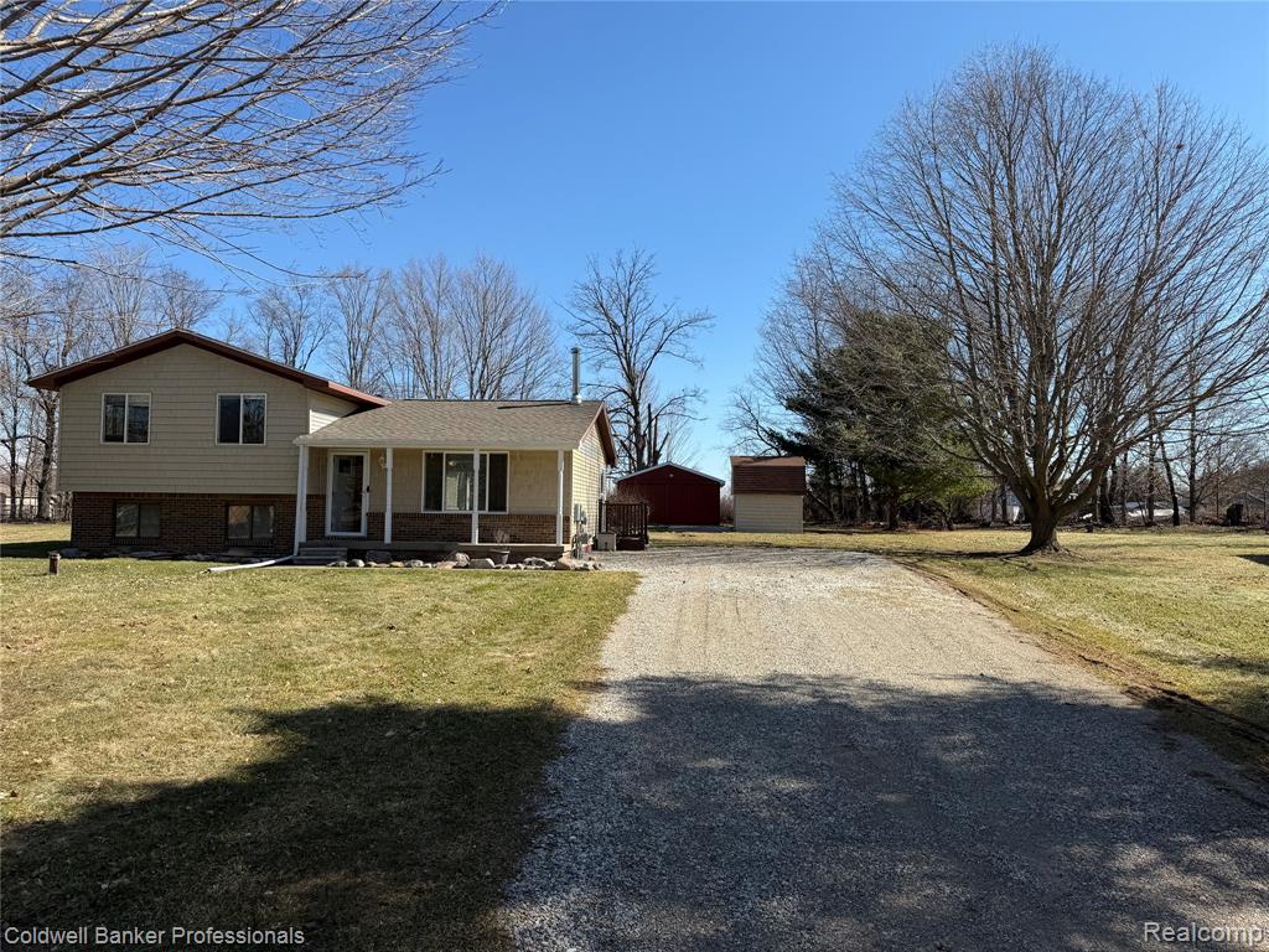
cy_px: 476
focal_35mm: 24
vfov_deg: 56.8
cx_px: 634
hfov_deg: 71.6
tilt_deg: +3.8
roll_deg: -1.3
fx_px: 880
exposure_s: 1/3584
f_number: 1.78
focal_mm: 6.76
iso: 80
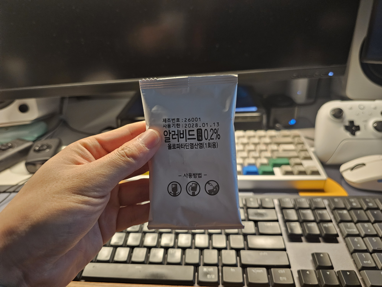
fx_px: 254
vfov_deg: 58.9
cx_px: 191
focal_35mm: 23
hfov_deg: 73.9
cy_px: 144
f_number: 1.7
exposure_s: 1/120
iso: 400
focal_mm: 6.3
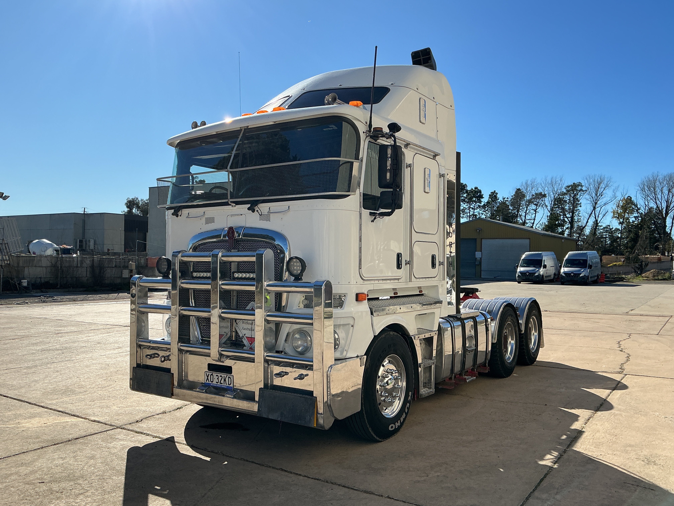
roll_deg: -1.0
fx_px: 565
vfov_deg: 48.2
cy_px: 253
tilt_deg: -0.3
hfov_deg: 61.7
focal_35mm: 29
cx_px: 337
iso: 25
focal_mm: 3
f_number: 1.8
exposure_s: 1/2538
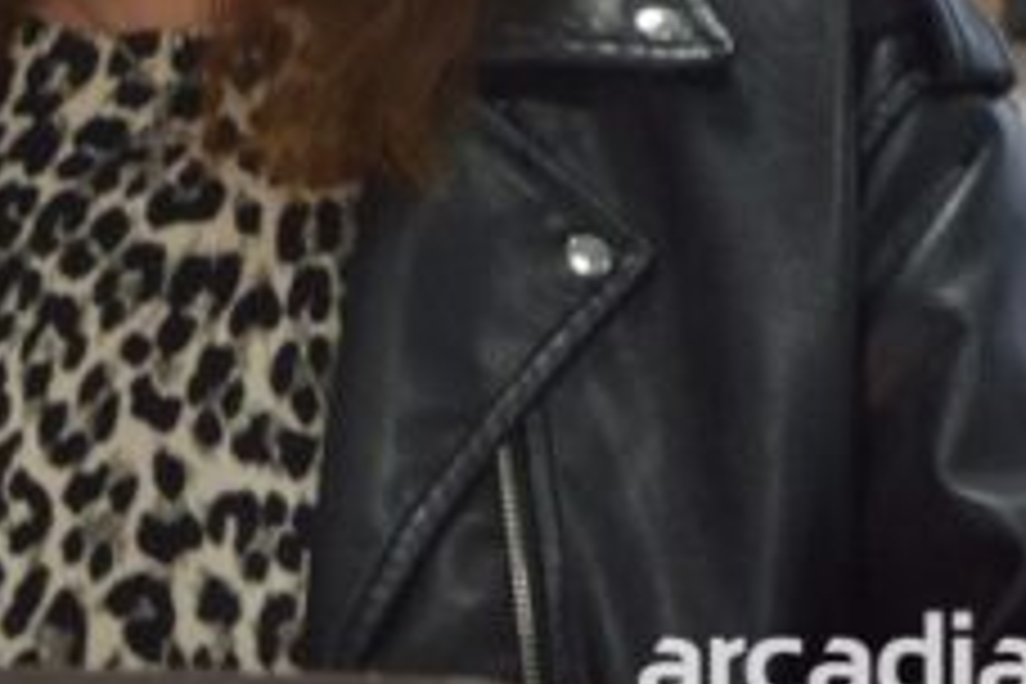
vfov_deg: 2.6
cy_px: -86
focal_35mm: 532
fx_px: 15152
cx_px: -50
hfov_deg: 3.9
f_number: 5.6
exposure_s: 1/50
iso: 800
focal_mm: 105
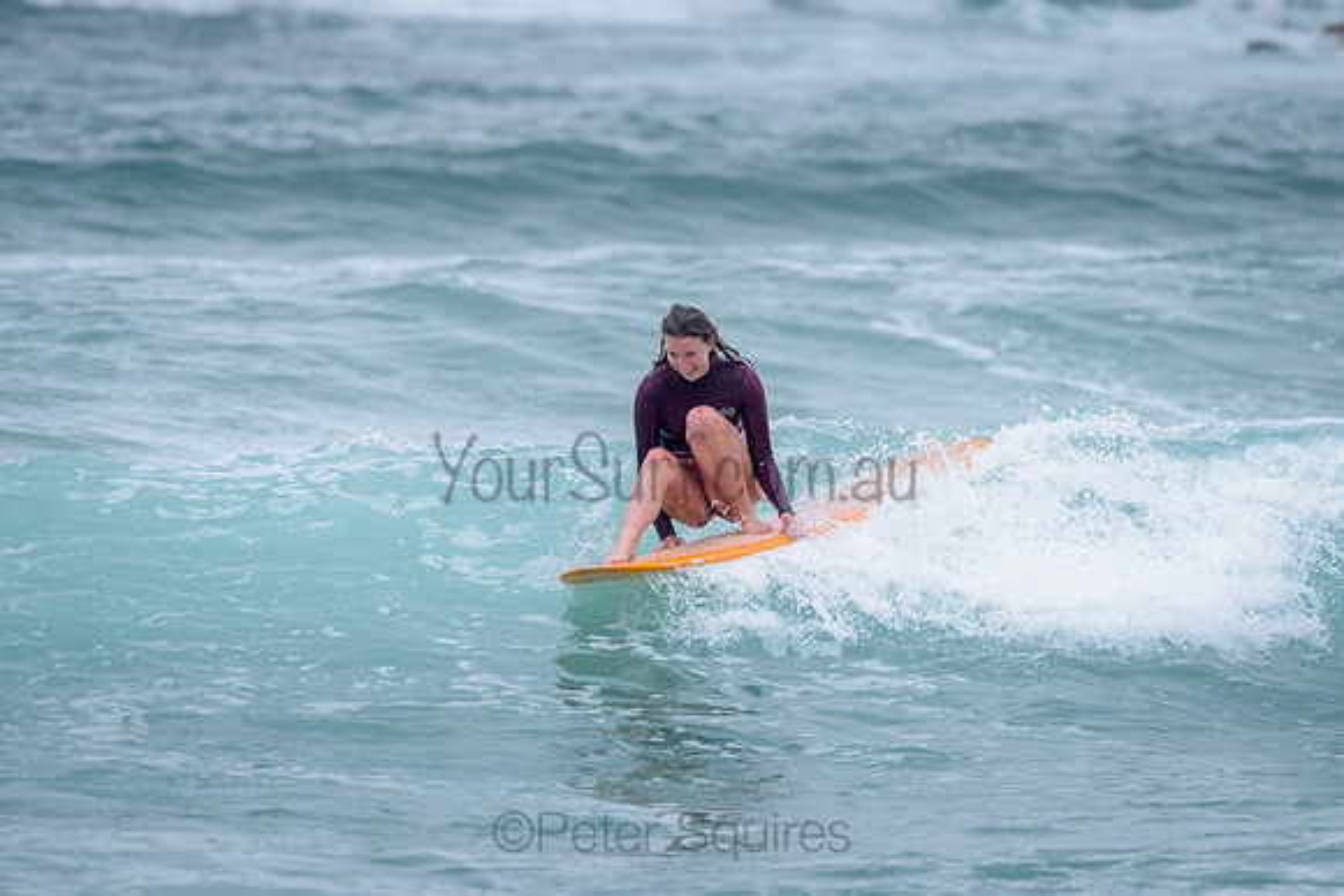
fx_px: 22898
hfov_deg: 3.4
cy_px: 410
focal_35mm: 613
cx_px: 705
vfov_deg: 2.2
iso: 640
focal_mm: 500
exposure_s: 1/1250
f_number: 5.6
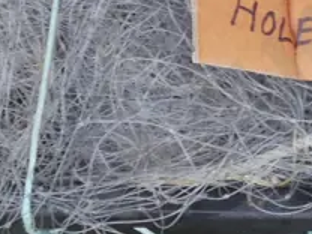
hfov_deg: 14.2
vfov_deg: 10.7
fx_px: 1244
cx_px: 279
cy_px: 69
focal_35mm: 138
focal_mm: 14
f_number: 3.5
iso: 200
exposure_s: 1/60
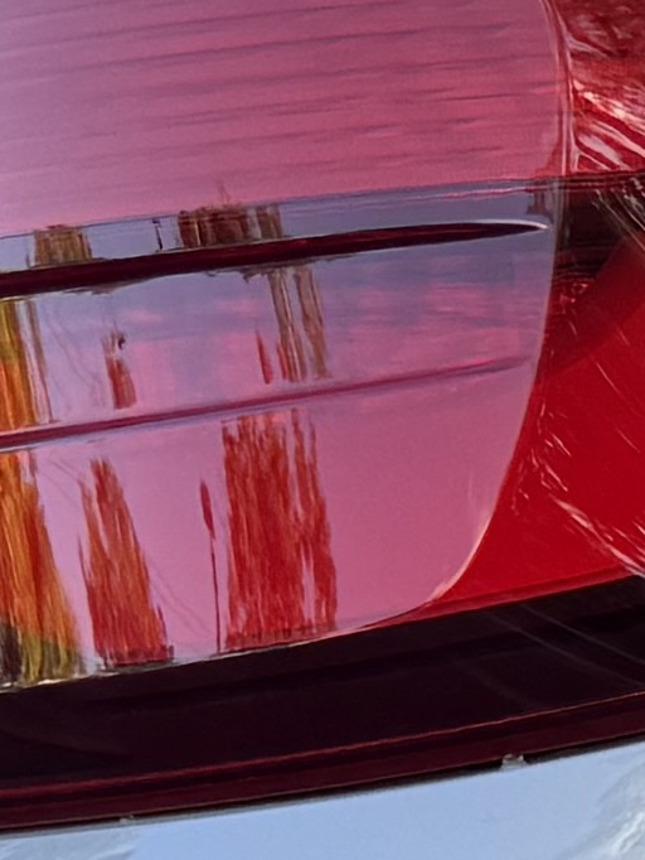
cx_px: 2462
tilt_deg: -13.0
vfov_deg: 9.4
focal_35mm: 201
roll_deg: +2.9
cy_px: 1542
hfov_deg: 6.3
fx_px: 4991
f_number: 1.78
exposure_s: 1/473
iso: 80
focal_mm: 6.76
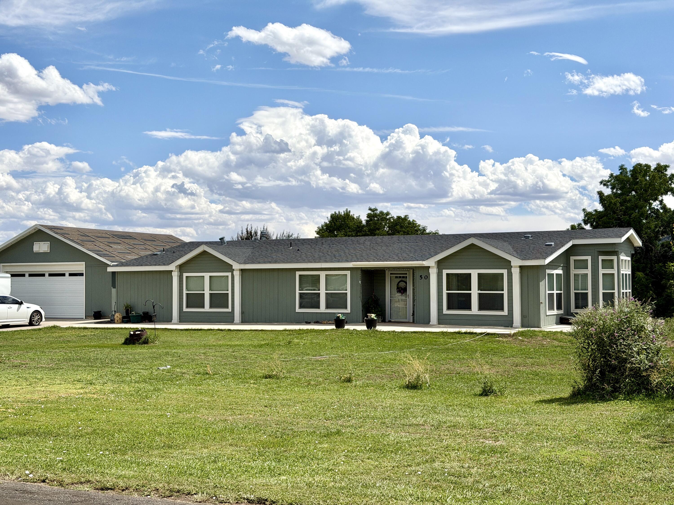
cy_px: 252
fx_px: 935
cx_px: 337
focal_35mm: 48
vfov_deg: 30.3
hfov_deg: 39.7
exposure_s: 1/9901
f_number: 1.78
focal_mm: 6.76
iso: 64
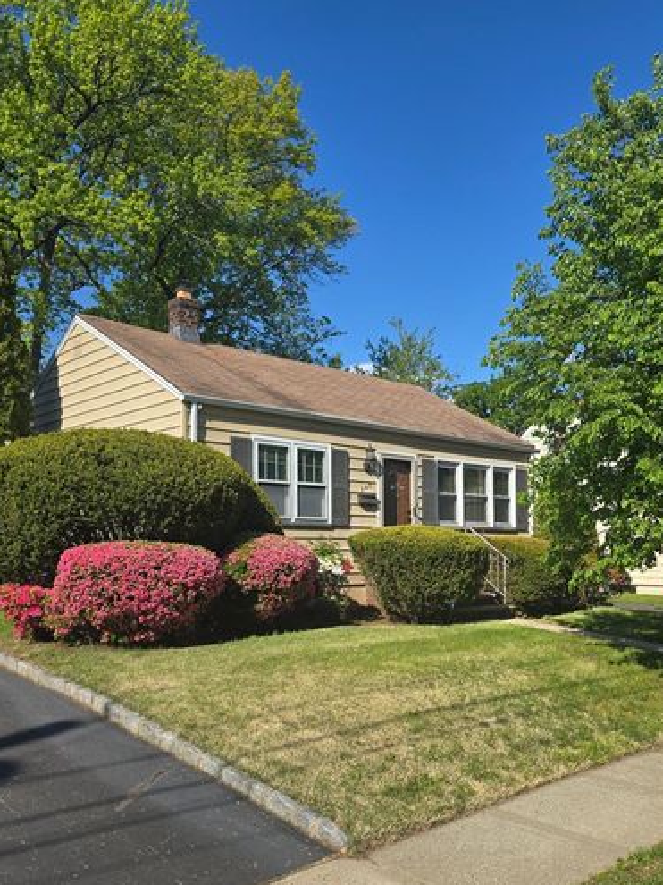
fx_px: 792
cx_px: 386
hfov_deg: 45.3
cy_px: 537
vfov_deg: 57.8
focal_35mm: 31
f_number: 1.7
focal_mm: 6.3
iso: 12
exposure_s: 1/895
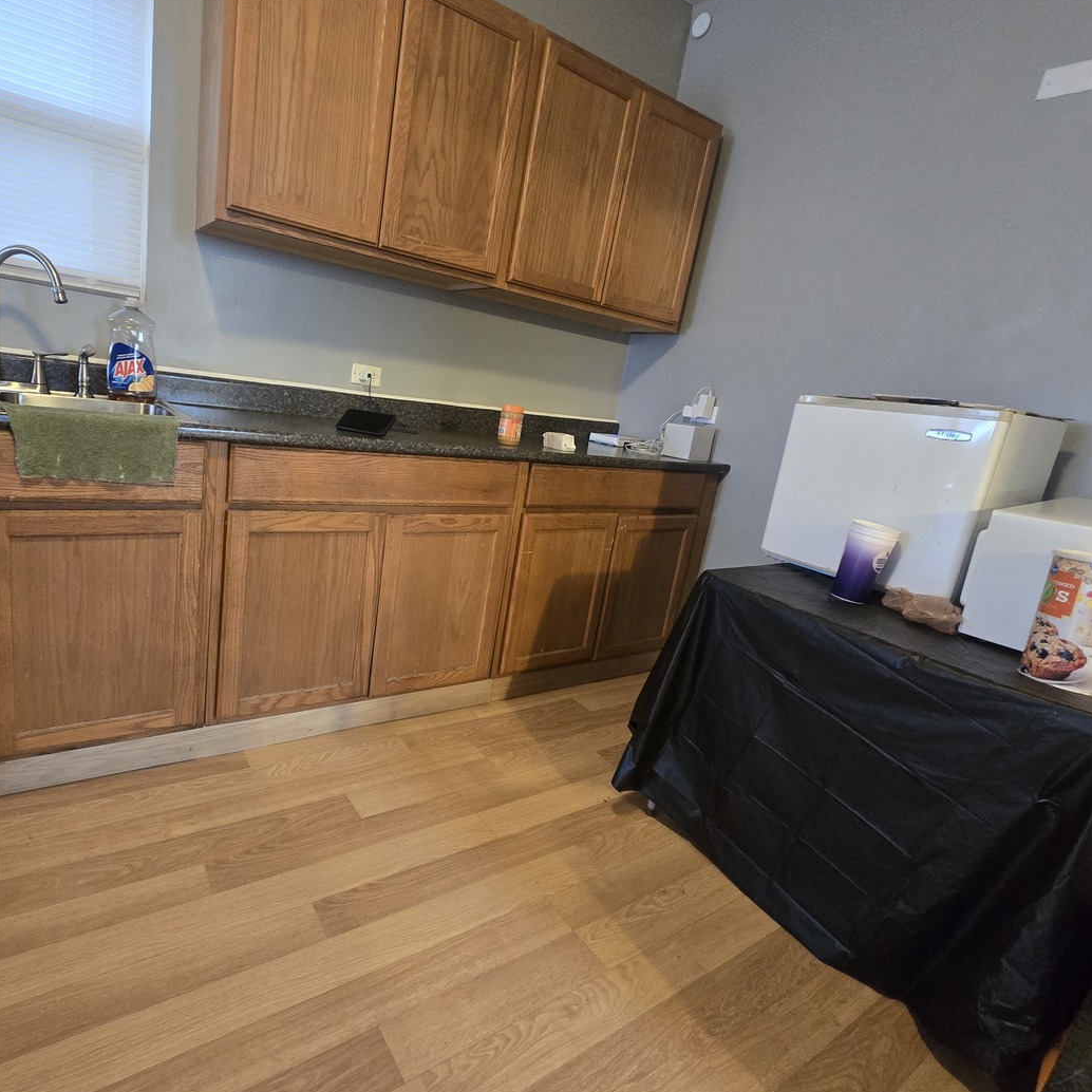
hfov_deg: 86.3
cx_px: 436
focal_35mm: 16
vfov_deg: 87.4
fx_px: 571
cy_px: 538
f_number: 2.2
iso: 640
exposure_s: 1/60
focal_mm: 2.2
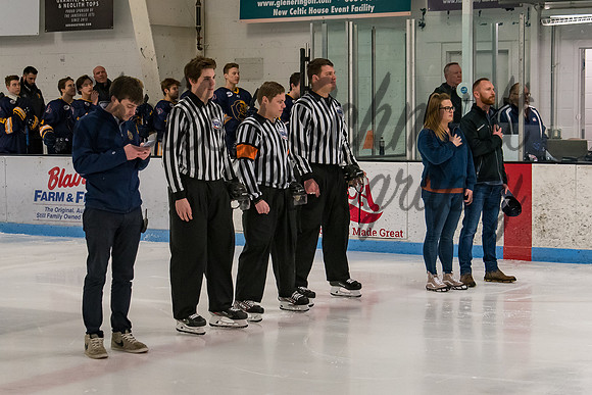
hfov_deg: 23.1
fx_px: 1449
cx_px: 292
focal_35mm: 88
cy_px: 187
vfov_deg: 15.5
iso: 1250
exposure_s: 1/250
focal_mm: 44
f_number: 4.5
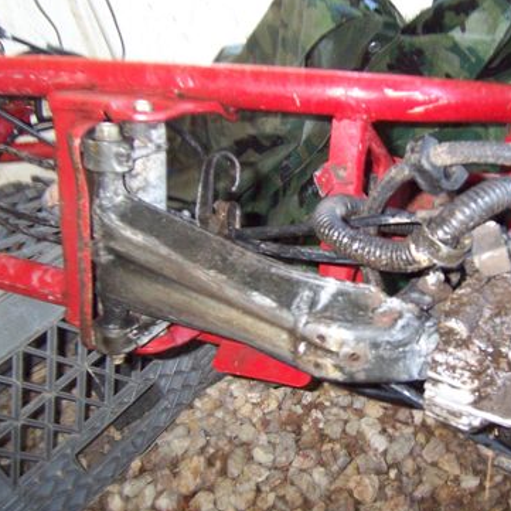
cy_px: 259
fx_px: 601
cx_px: 369
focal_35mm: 36
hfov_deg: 44.8
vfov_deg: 46.0
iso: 200
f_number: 2.8
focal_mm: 3.8
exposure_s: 1/30
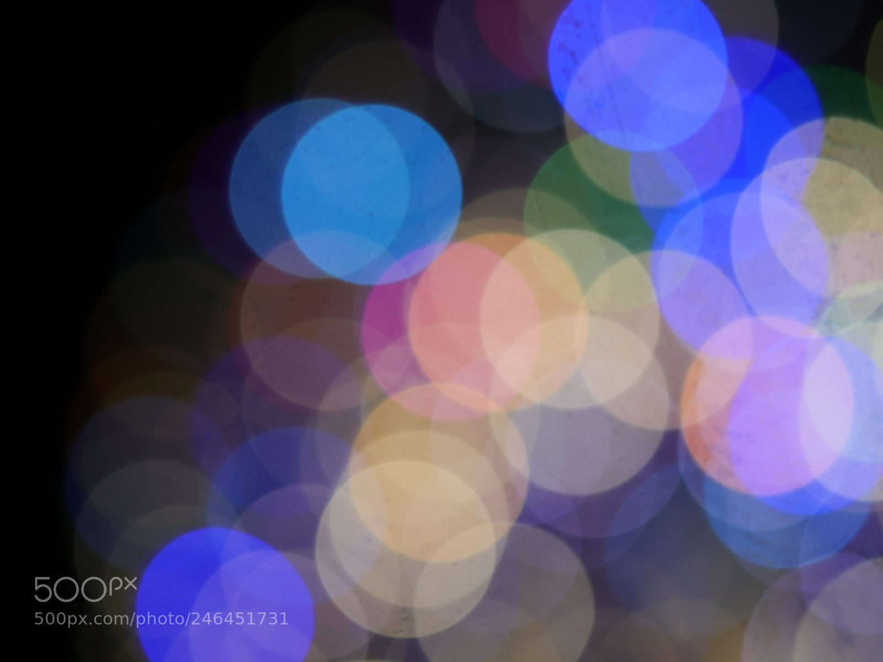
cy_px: 331
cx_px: 442
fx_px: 3826
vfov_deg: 9.9
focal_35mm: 150
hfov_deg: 13.2
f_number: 1.8
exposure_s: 1/500
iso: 200
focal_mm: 75
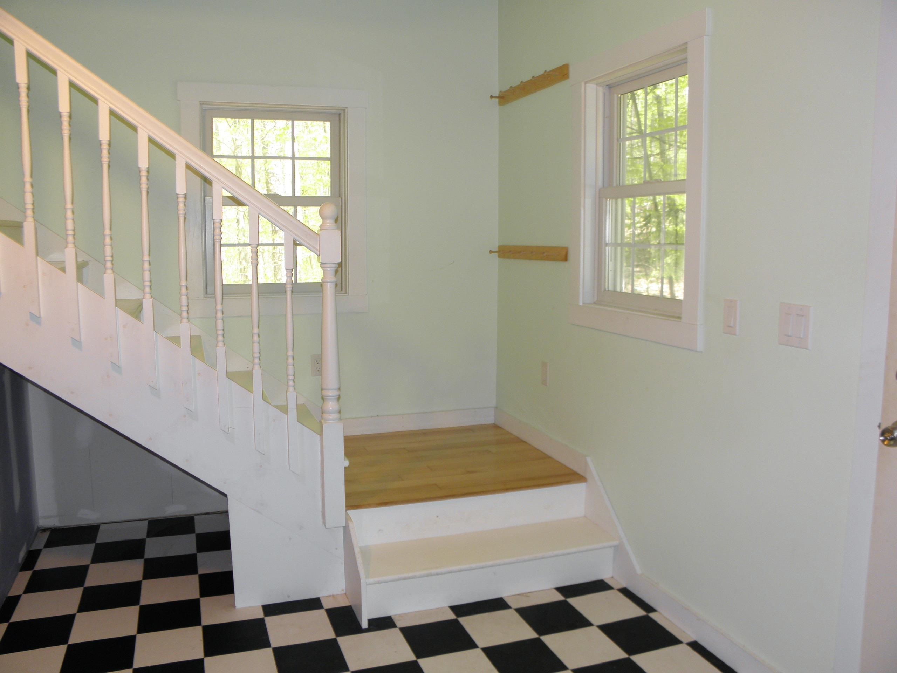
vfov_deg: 49.7
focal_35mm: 28
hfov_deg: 63.4
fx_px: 726
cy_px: 336
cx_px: 448
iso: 100
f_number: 3.5
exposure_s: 1/30
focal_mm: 5
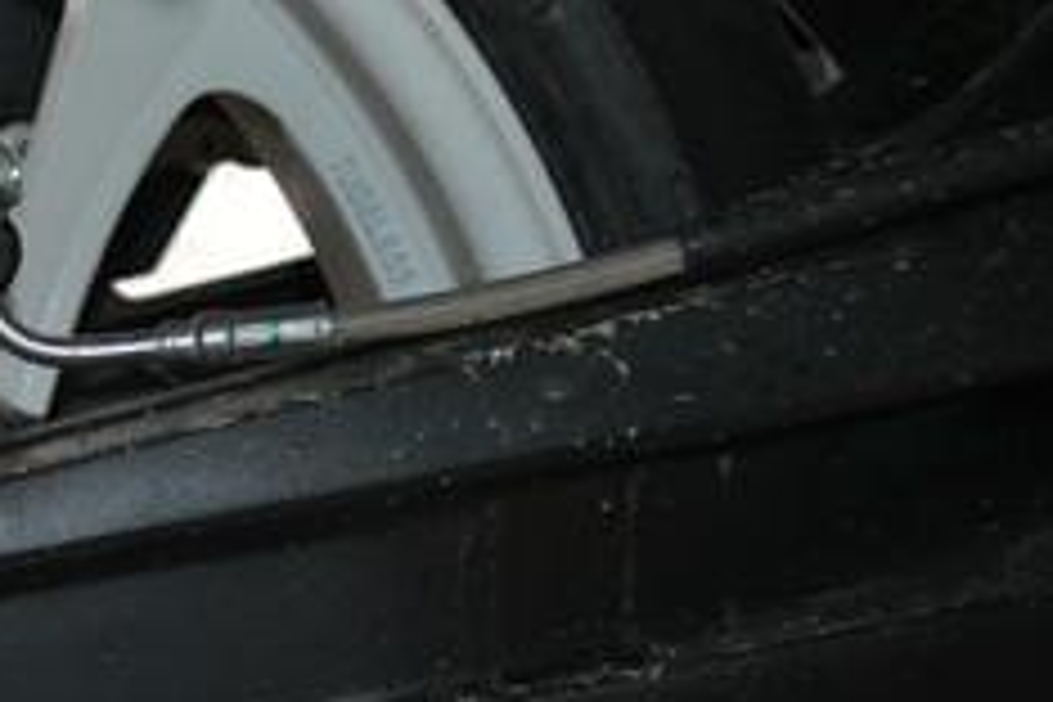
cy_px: 641
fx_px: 2574
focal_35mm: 88
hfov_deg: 20.9
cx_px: -335
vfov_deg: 15.3
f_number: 3.8
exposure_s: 1/60
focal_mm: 22
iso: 360
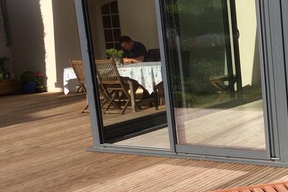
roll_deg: +3.7
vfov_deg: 20.0
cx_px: 254
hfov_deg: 28.6
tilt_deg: -9.9
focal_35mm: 68
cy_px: 111
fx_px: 544
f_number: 2.2
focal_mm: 4.15
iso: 32
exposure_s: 1/1786
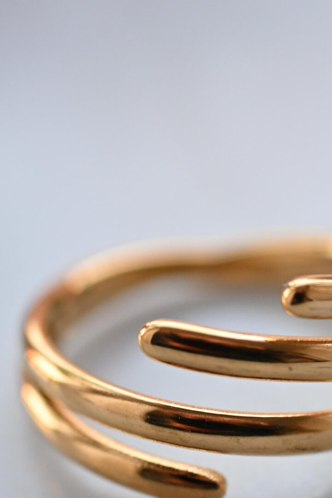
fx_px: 1717
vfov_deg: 16.3
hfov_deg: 11.0
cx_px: 246
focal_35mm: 124
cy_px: 455
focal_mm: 35
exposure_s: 1/125
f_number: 4
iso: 560
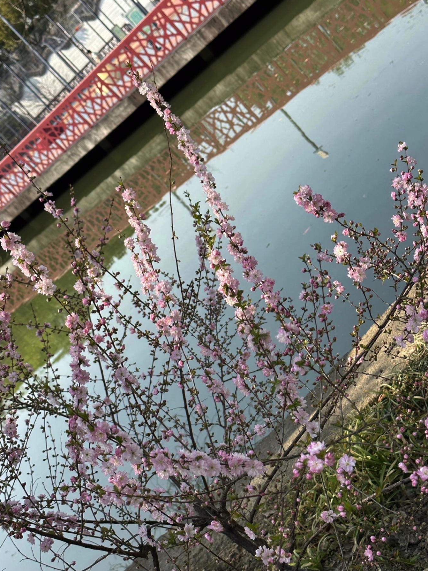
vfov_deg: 34.9
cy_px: 306
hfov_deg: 26.6
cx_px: 200
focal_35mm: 55
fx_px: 906
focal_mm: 6.86
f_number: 1.78
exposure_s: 1/1783
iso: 64
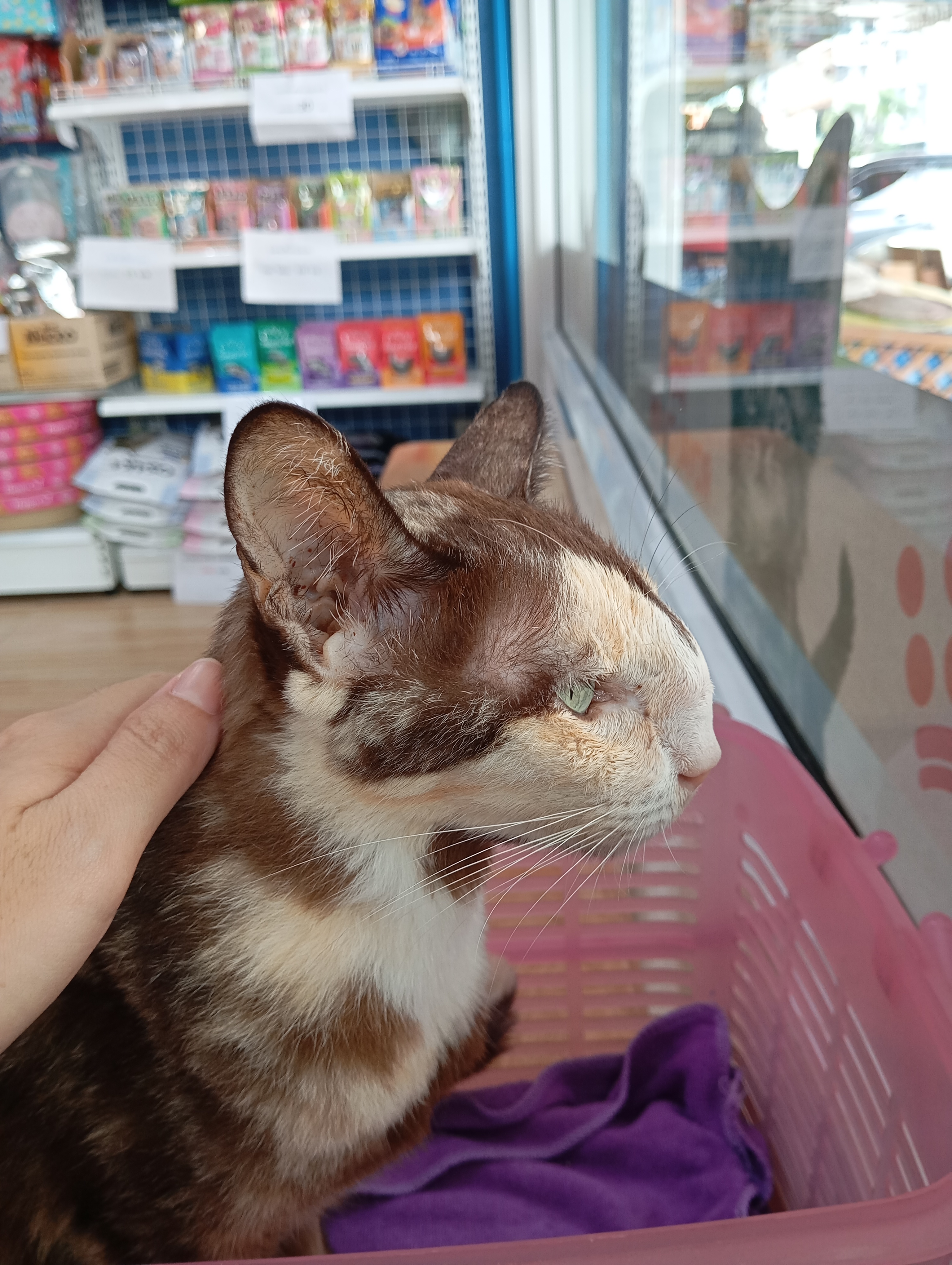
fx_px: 1024
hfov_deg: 49.9
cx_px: 476
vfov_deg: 63.4
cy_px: 632
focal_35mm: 28
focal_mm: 4.22
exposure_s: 1/50
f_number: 1.8
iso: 600
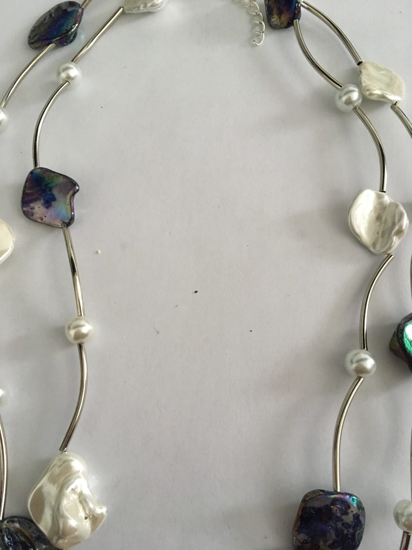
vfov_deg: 61.7
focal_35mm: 29
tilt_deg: -75.6
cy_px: 275
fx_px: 460
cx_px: 206
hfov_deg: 48.2
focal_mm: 4.15
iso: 200
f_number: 2.2
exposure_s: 1/33
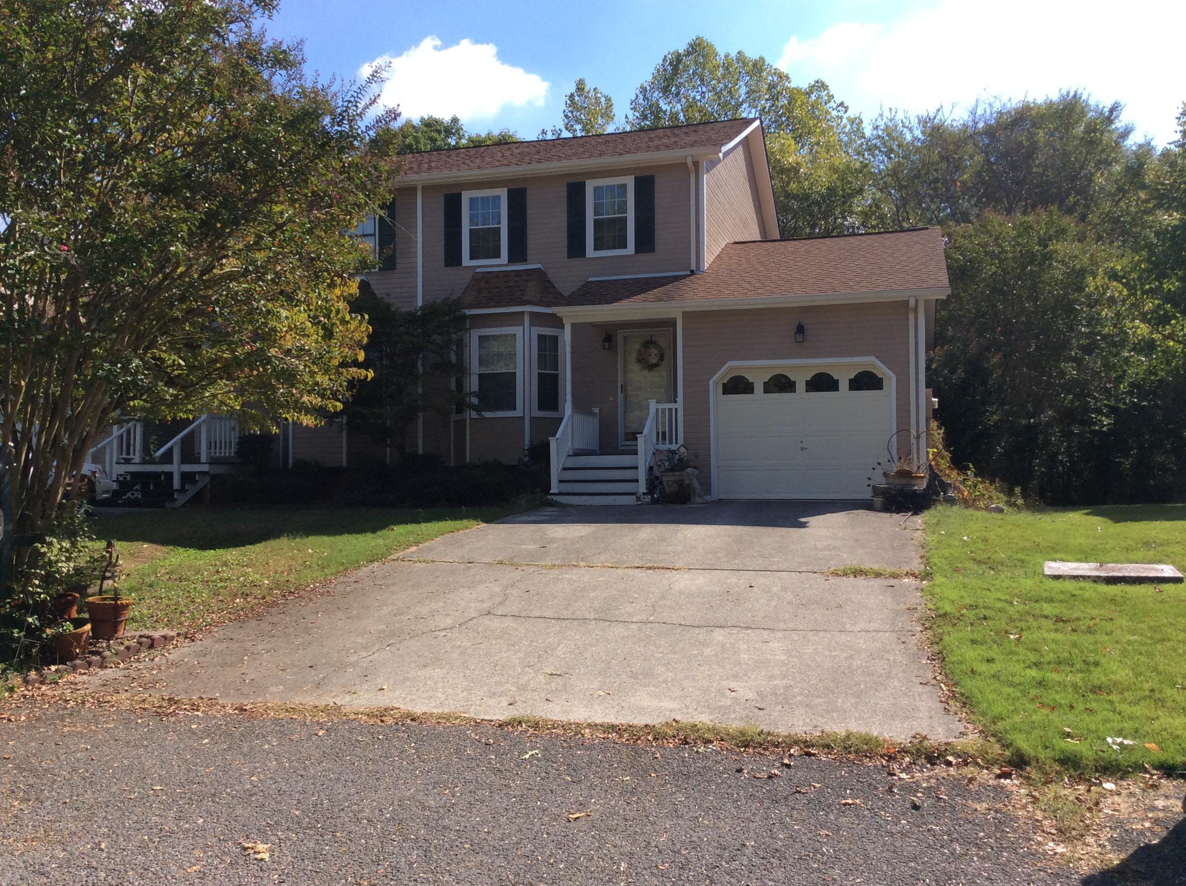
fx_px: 1095
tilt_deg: +0.8
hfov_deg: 56.9
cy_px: 443
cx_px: 593
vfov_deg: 44.1
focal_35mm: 32
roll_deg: +1.4
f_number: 2.4
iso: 32
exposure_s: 1/1192
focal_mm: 3.3
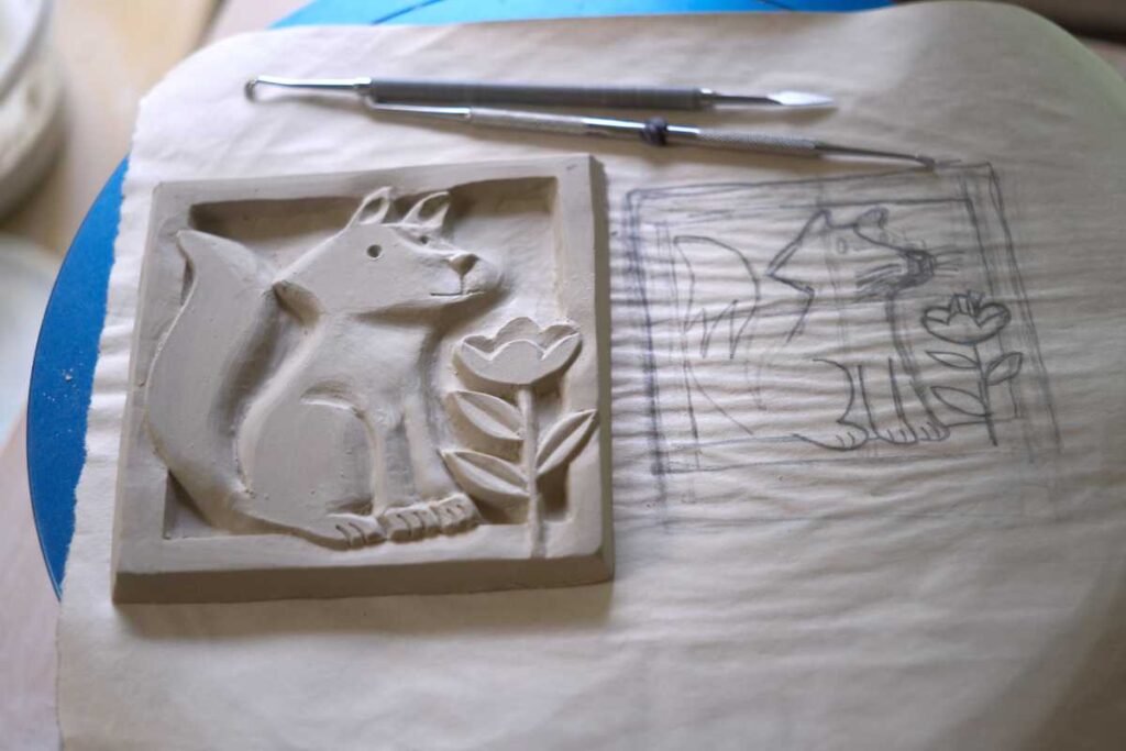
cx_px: 563
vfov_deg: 23.4
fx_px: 1814
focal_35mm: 58
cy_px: 376
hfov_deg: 34.5
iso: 250
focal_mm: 38.5
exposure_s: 1/56
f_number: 1.8
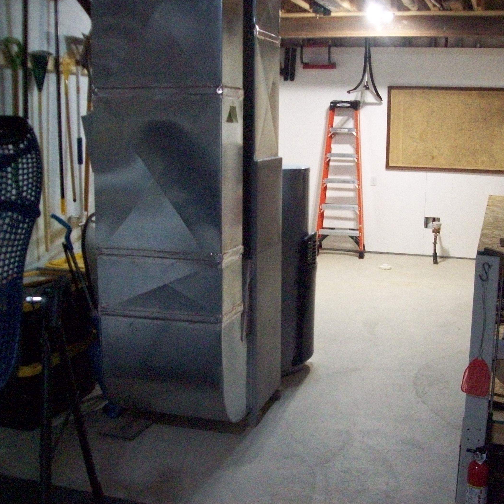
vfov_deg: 39.2
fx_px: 708
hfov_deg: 39.0
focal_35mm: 43
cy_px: 250
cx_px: 303
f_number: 2.7
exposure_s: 1/128
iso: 416
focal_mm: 6
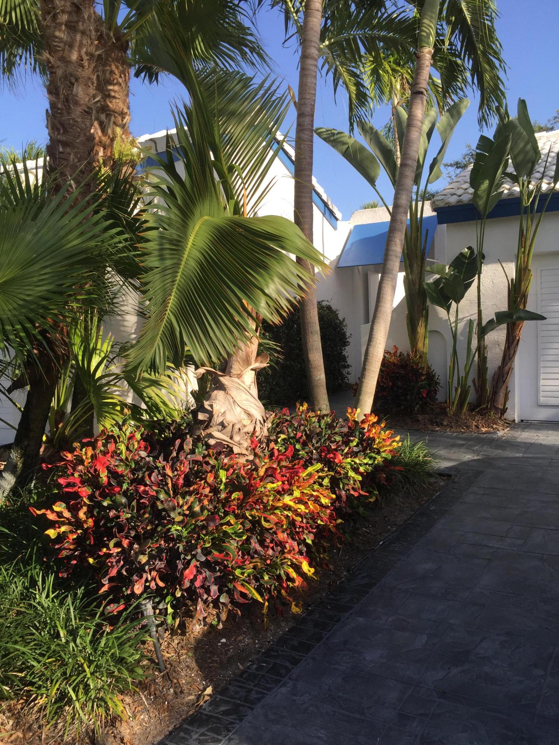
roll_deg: +2.0
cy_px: 372
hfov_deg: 48.2
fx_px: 624
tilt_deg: -1.2
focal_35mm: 29
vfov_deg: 61.7
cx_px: 280
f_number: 2.2
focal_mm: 4.15
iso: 32
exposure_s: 1/775
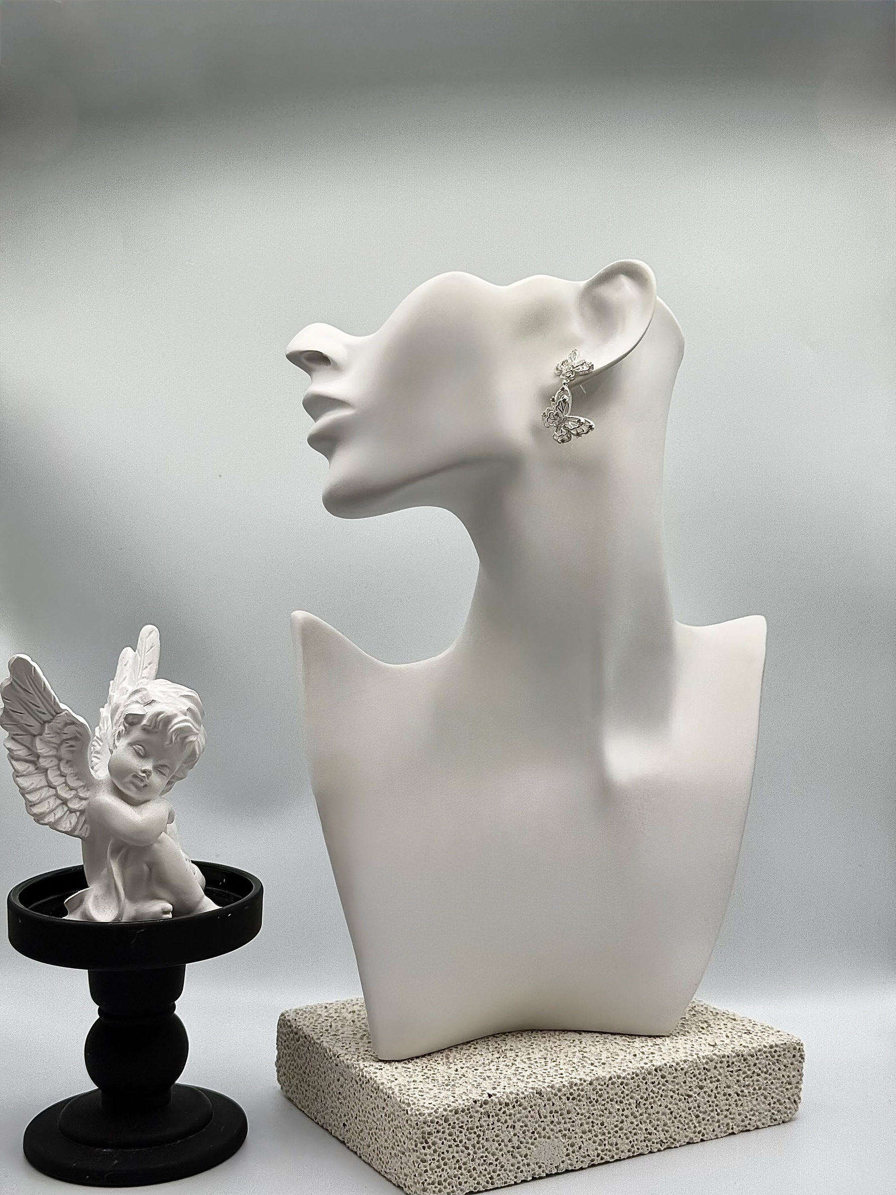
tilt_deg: -4.1
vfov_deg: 39.7
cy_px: 598
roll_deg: -0.8
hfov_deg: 30.3
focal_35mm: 48
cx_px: 448
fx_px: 1657
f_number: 1.78
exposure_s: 1/3891
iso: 160
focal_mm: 6.76
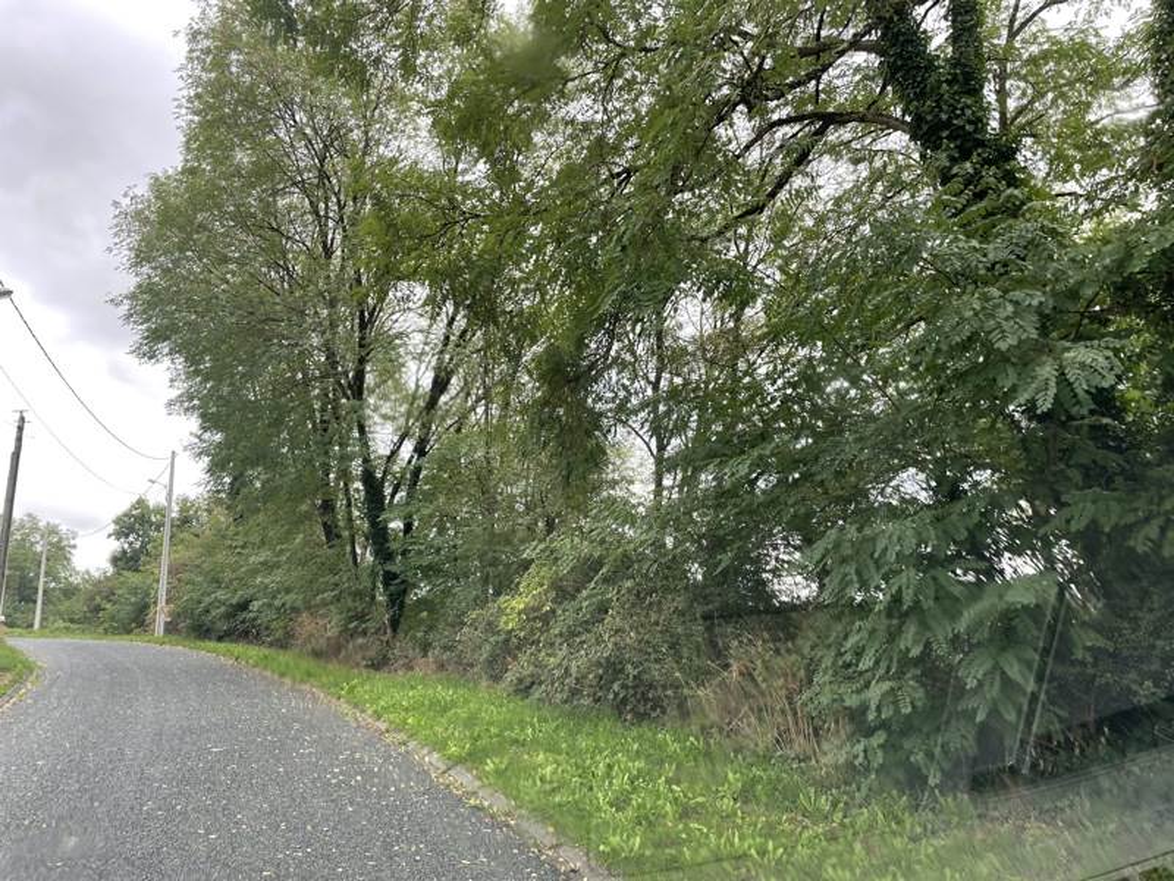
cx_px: 587
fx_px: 882
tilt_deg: +13.7
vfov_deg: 53.1
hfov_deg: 67.3
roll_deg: +2.2
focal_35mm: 26
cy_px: 440
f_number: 1.6
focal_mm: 4.2
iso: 32
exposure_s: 1/186
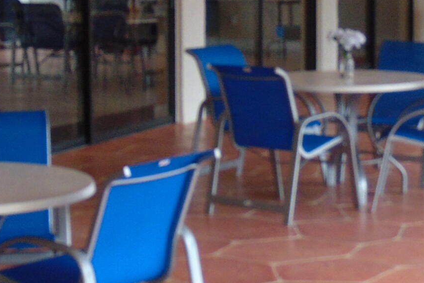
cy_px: 78
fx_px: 1555
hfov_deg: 15.5
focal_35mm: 132
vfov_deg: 10.4
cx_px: 160
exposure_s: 1/60
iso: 200
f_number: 3.3
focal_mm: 7.6
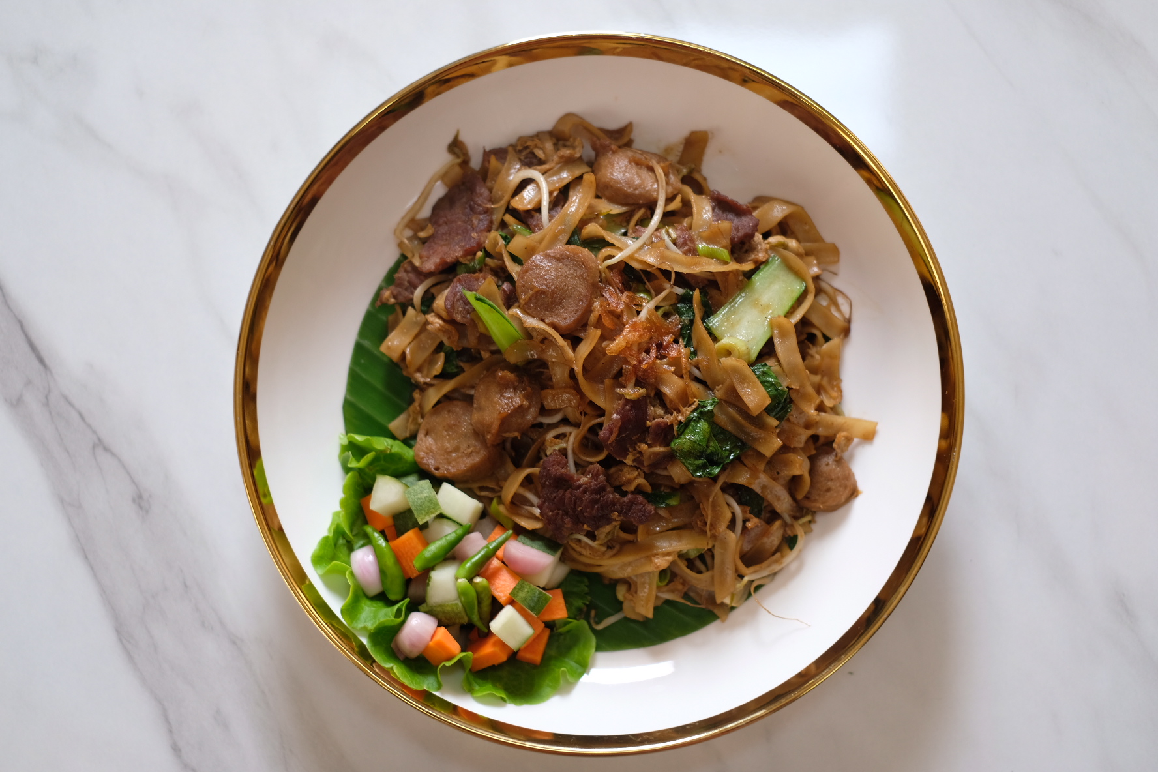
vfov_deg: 25.5
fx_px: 1705
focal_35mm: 53
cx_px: 579
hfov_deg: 37.5
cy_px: 386
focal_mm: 35
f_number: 2.5
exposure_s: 1/70
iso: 200
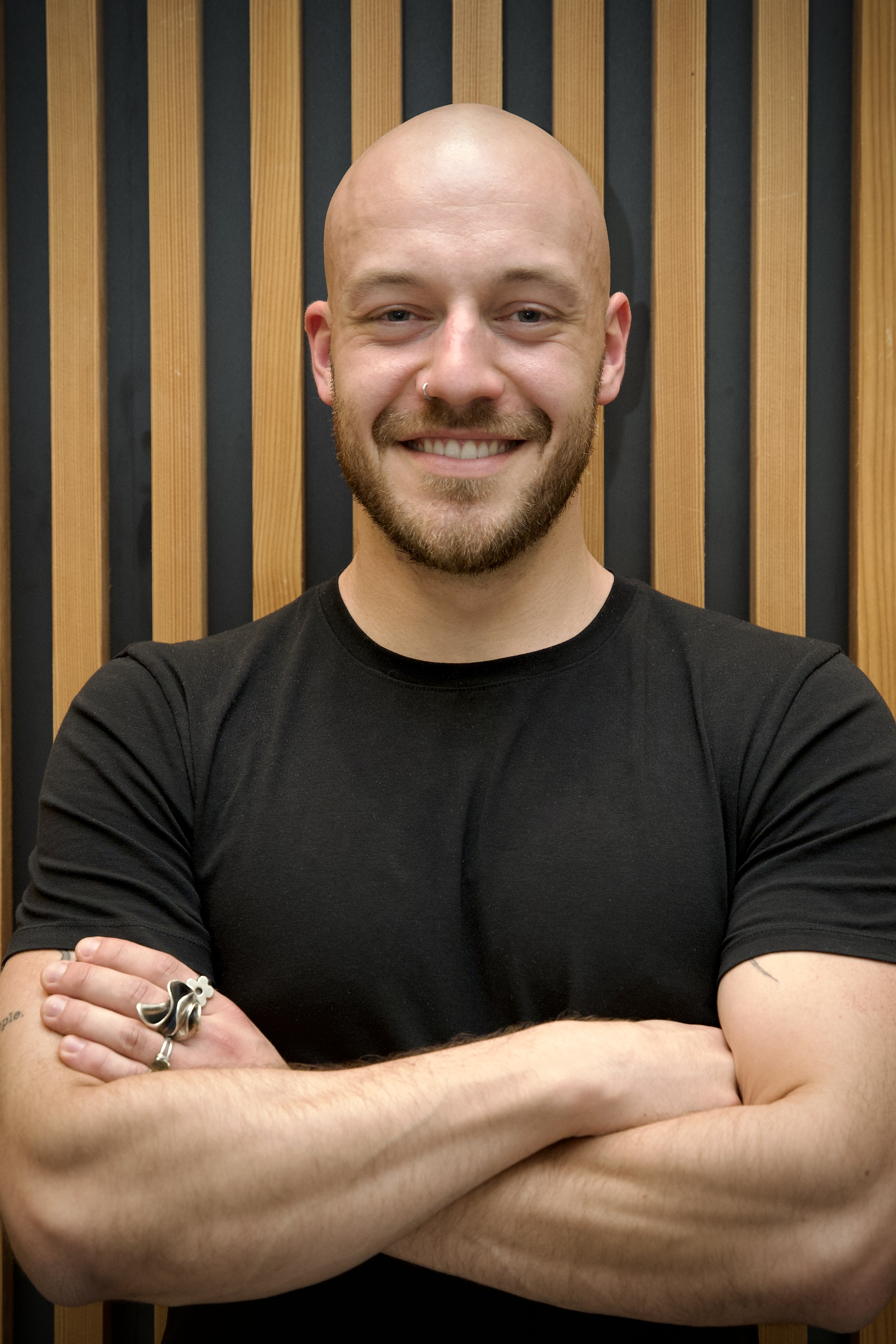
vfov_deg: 33.4
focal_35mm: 60
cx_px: 448
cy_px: 672
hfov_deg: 22.6
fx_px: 2240
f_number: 3.2
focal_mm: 60
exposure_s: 1/200
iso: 640
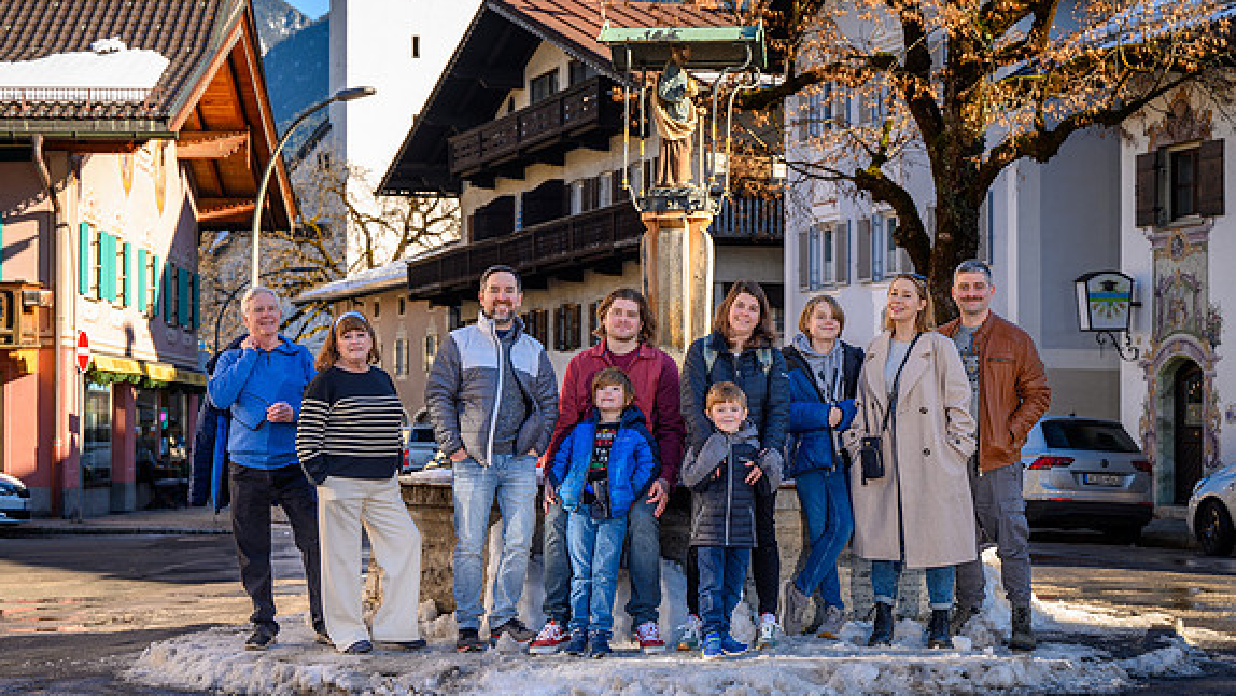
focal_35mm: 74
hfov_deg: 28.6
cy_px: 401
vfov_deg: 16.3
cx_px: 616
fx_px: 2425
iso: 125
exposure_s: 1/200
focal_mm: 70
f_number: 5.6
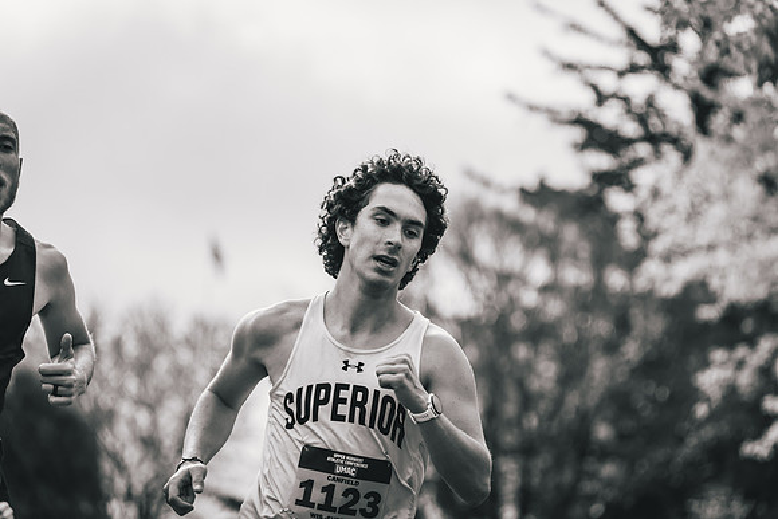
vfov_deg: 5.3
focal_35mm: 259
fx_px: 5598
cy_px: 260
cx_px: 389
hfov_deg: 7.9
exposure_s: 1/1250
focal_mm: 259
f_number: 6.3
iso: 400
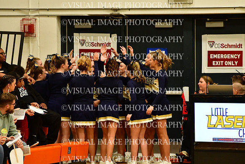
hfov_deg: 6.9
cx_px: 122
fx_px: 2042
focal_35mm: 300
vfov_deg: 4.6
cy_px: 82
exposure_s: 1/500
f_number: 3.5
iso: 4000
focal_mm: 200
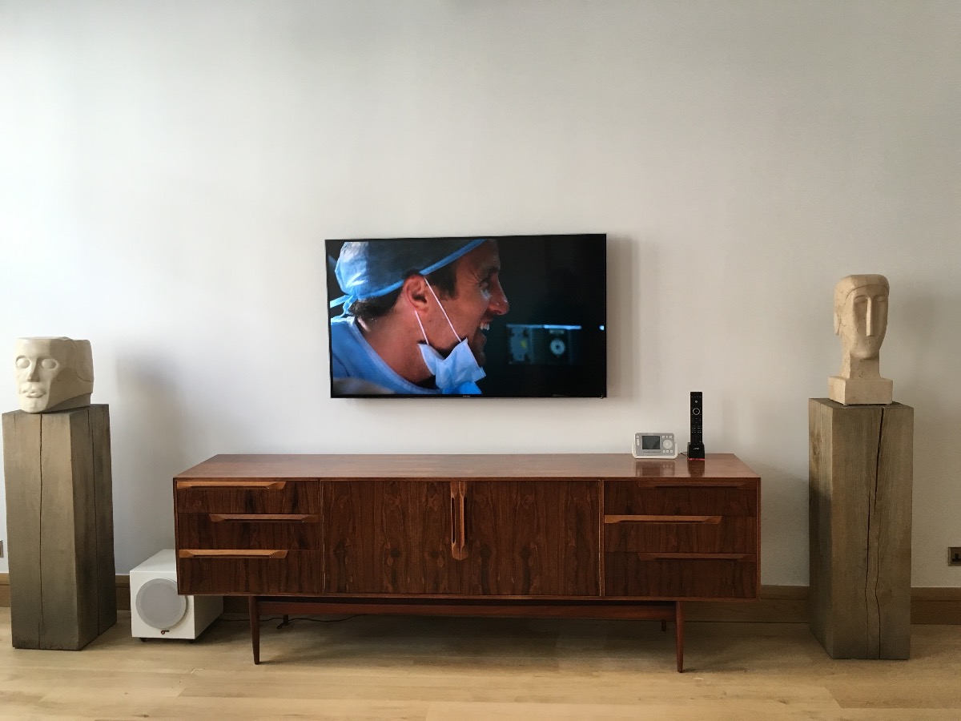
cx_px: 480
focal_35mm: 29
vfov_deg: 48.2
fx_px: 805
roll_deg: +1.2
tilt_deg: -5.8
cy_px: 360
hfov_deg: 61.7
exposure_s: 1/33
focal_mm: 4.15
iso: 50
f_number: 2.2
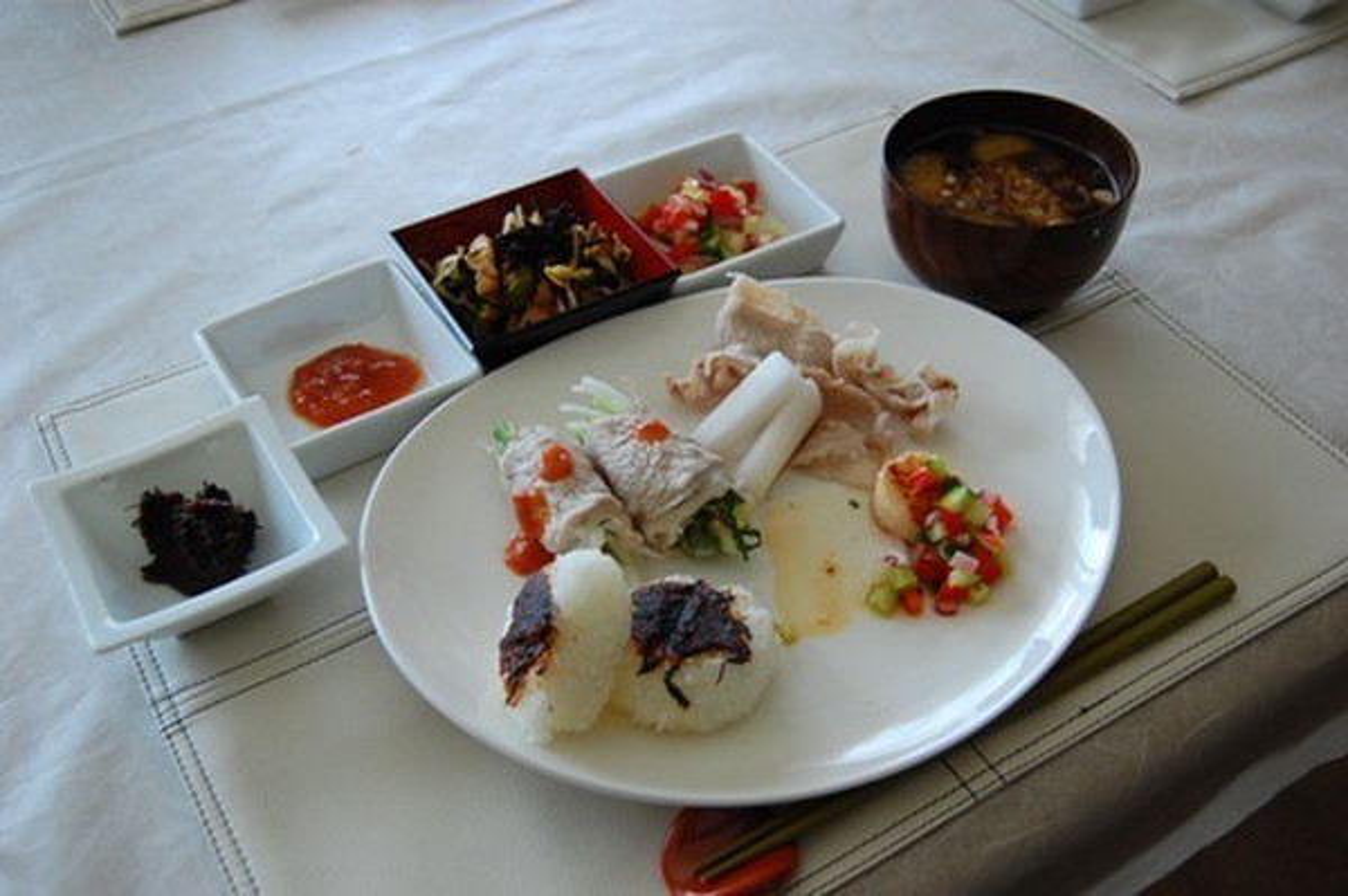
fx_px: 1459
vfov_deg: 34.2
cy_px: 448
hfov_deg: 49.6
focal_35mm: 39
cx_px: 674
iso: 400
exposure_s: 1/20
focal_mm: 26
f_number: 4.2
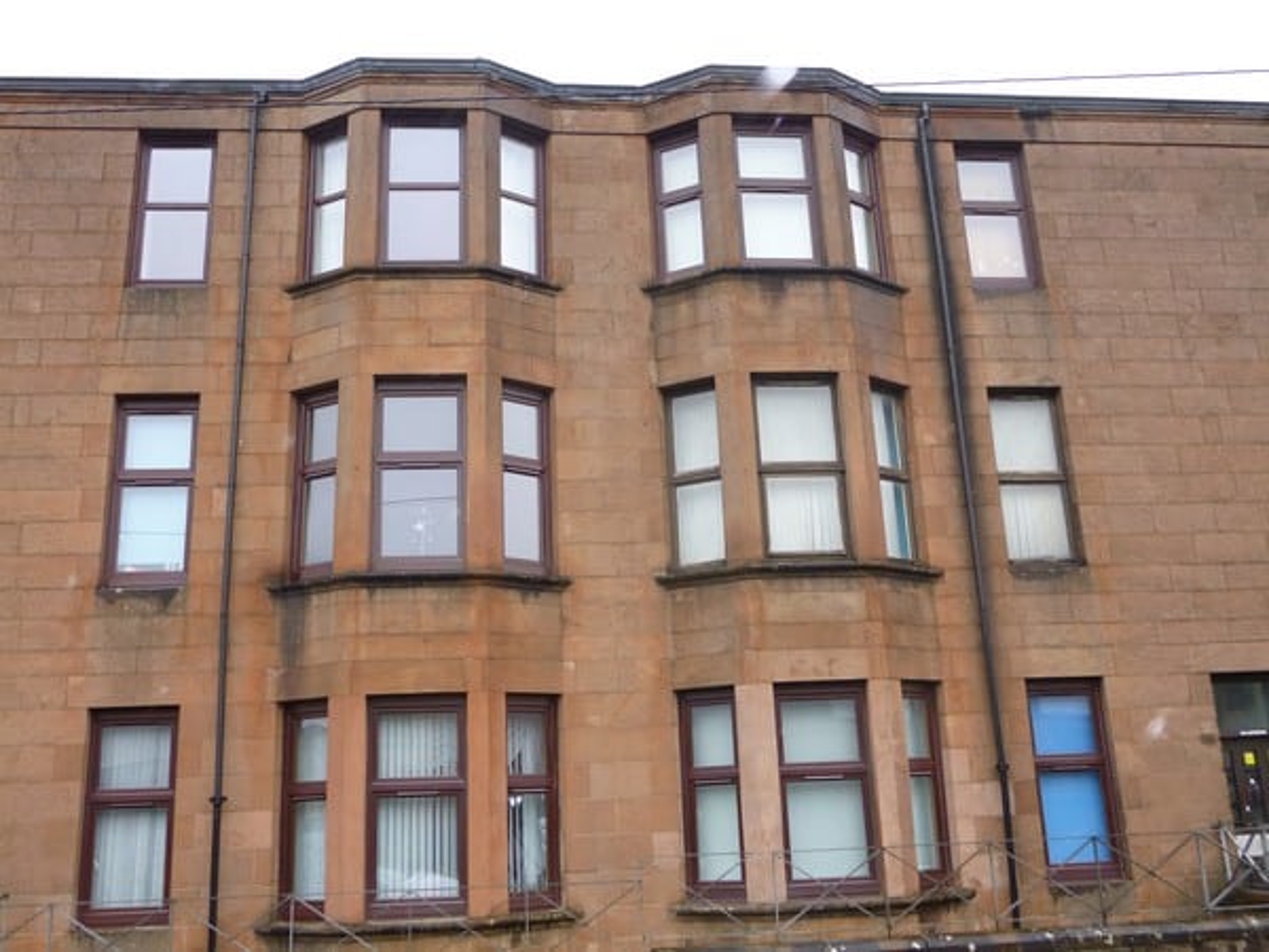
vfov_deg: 45.4
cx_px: 634
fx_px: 1136
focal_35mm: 31
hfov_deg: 58.4
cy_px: 476
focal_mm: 5.6
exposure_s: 1/60
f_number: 3.4
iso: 100
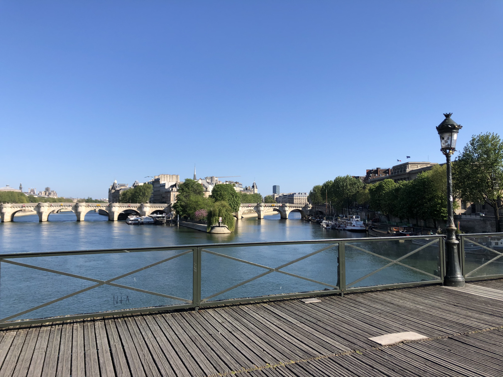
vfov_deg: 49.7
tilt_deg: +2.6
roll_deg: +0.9
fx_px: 407
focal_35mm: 28
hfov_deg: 63.4
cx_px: 252
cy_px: 188
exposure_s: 1/1869
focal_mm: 4
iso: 20
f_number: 1.8
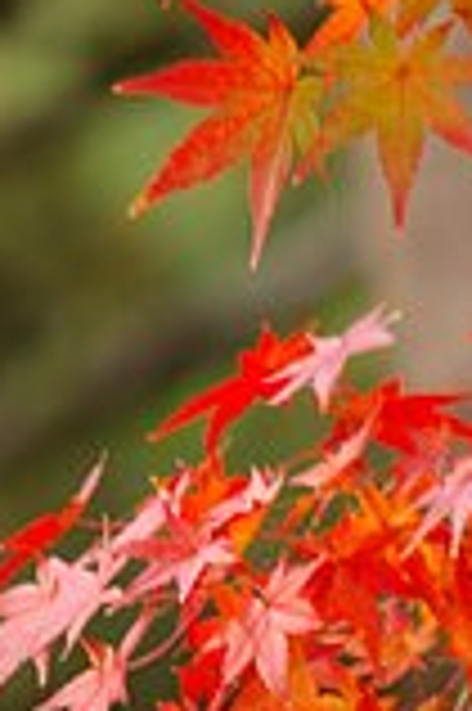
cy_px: 477
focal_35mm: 877
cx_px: 468
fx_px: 17284
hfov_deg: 1.6
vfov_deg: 2.4
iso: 200
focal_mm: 180
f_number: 5.6
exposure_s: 1/50
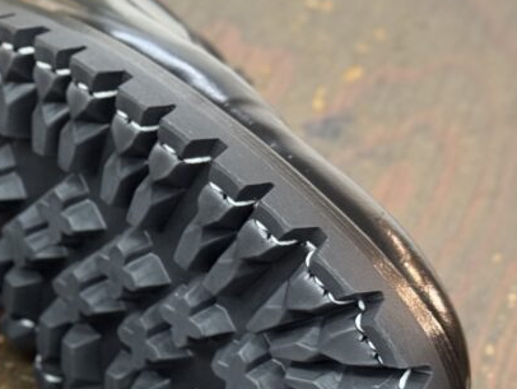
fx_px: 1808
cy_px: 288
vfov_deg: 12.2
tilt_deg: -35.7
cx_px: -96
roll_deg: +1.5
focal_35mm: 121
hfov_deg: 15.7
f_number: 1.78
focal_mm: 6.76
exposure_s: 1/40
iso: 250
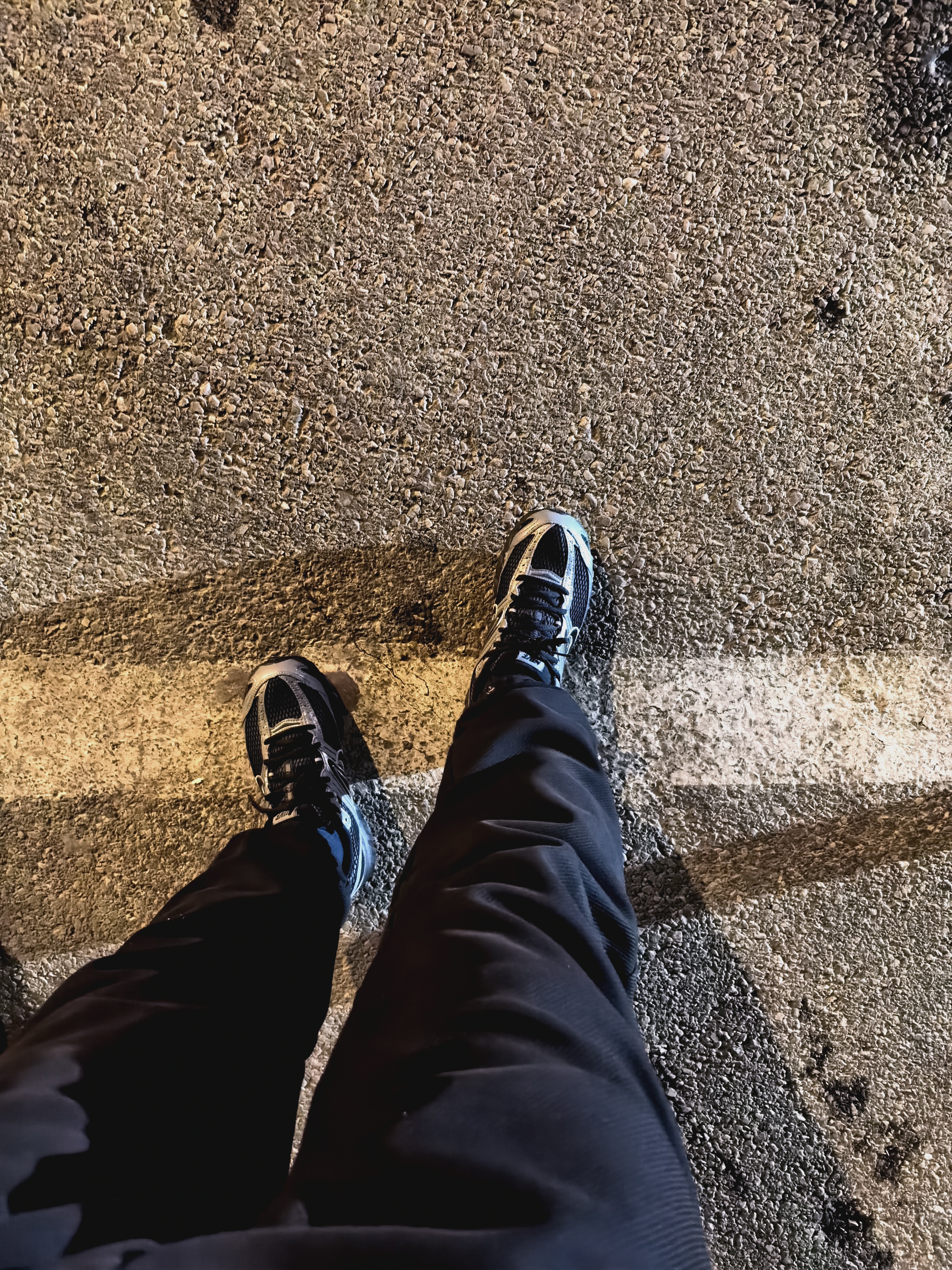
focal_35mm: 24
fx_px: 880
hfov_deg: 56.8
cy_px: 635
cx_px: 476
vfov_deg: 71.6
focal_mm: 5.75
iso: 2500
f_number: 1.4
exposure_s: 1/50
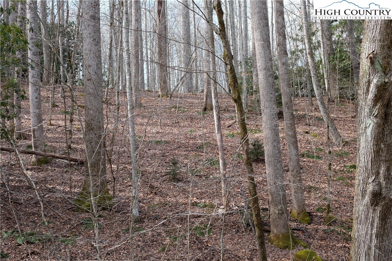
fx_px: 523
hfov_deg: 41.1
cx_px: 196
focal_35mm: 48
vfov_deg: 28.1
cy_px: 130
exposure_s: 1/150
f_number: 4
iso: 200
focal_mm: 32
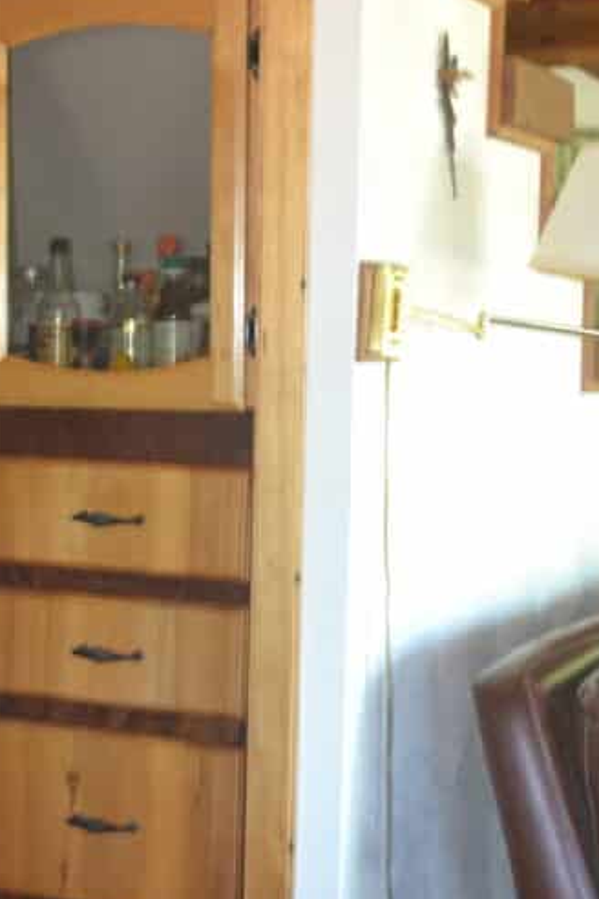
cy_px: 479
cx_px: 107
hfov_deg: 17.3
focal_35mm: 78
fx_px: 1947
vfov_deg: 26.0
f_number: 3.8
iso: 800
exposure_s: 1/30
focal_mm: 20
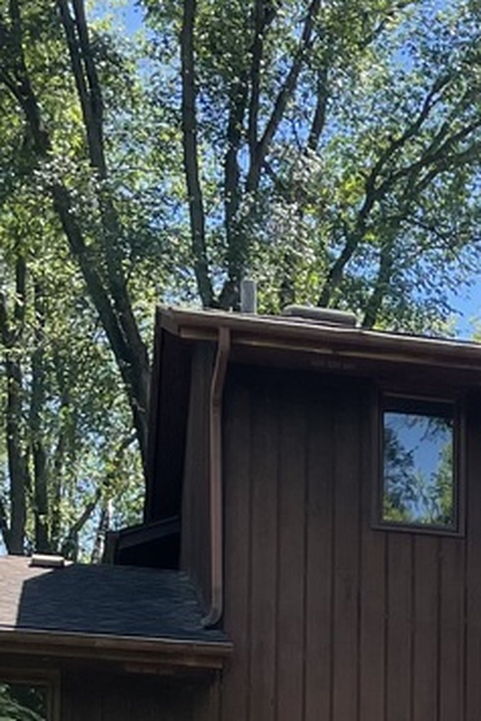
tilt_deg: +6.4
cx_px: 899
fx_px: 2184
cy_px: 927
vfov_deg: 17.6
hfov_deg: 11.5
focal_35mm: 109
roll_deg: +1.3
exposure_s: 1/895
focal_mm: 4.2
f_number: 1.6
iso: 32
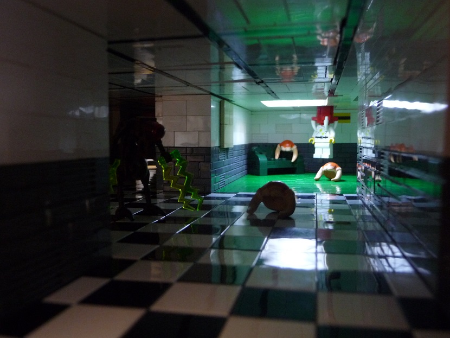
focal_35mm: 32
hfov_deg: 56.8
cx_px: 225
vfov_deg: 44.2
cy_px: 169
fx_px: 416
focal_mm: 5.3
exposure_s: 1/4
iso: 400
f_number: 3.5
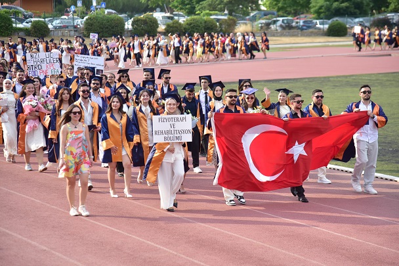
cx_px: 200
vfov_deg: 11.4
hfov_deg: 17.1
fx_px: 1330
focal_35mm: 120
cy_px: 133
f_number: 4
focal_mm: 120
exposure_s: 1/2000
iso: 640
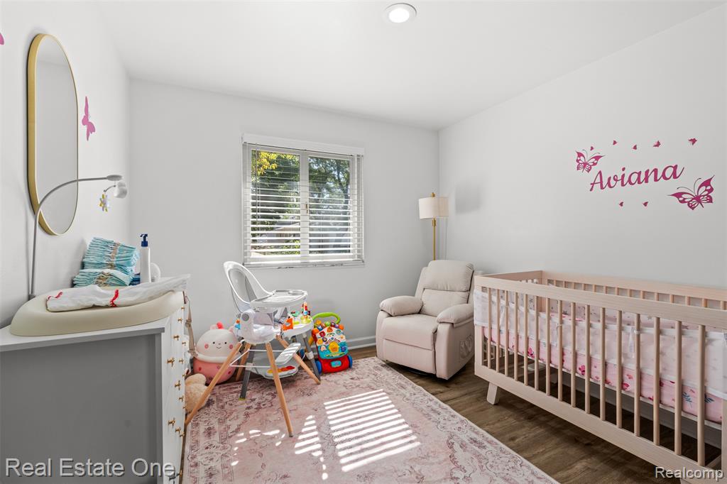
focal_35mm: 16
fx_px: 323
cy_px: 242
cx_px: 364
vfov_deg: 73.7
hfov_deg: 96.8
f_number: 8
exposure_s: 1/15
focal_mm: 16
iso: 400
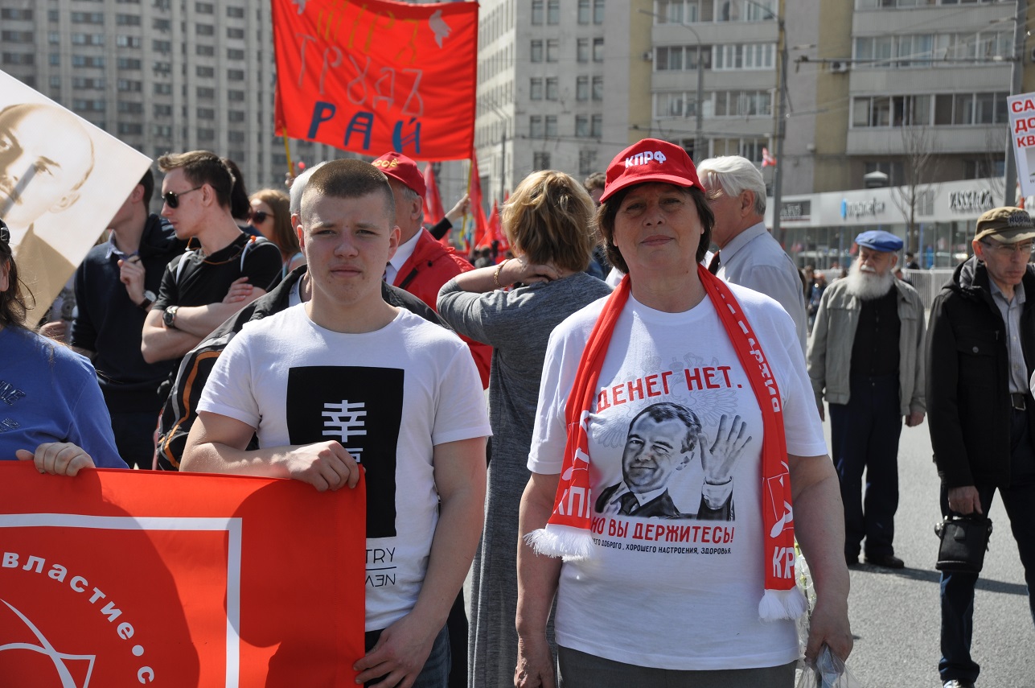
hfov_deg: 18.2
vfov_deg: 12.1
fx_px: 3231
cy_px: 344
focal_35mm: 112
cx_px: 518
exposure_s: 1/320
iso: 200
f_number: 9
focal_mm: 75
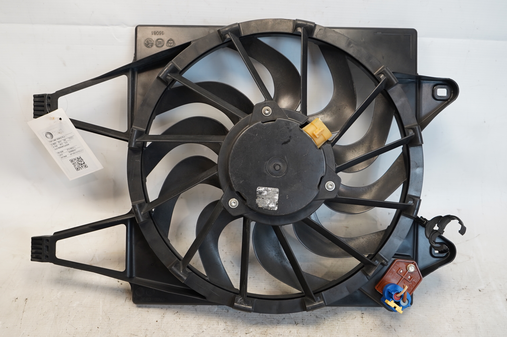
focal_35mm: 34
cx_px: 254
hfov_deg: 55.8
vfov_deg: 38.8
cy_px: 168
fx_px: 478
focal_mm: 23
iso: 320
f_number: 4
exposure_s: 1/60
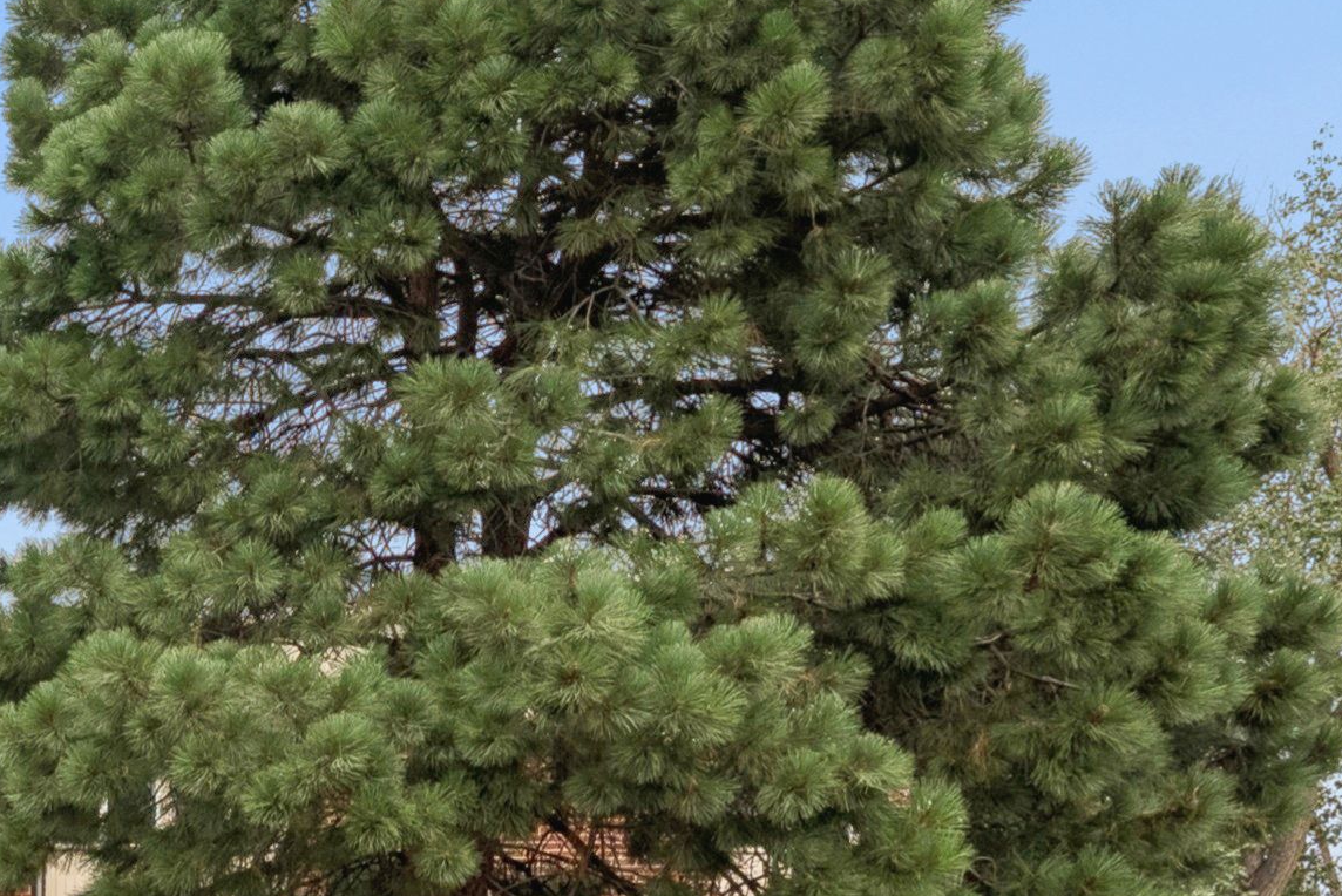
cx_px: -875
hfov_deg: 22.9
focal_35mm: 63
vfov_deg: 20.2
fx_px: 2350
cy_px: 1085
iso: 250
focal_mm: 17
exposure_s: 1/400
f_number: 9
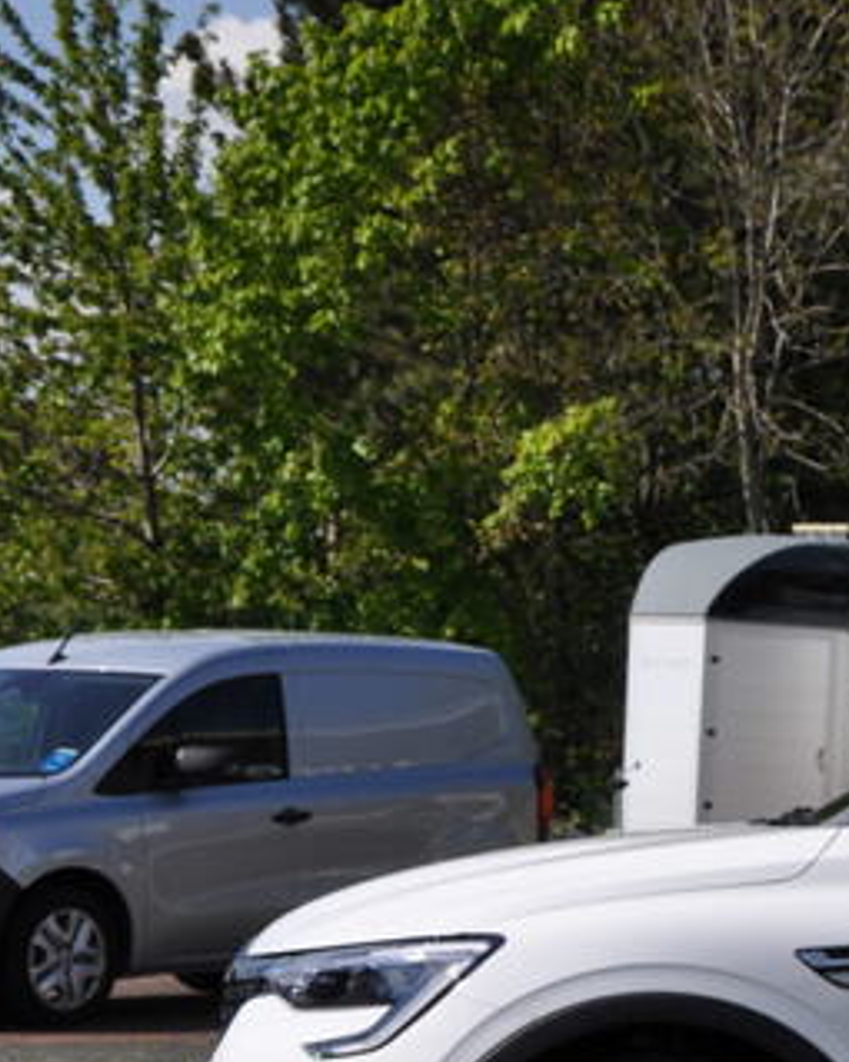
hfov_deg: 10.5
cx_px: 1298
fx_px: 4431
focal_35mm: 141
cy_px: 846
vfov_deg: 13.6
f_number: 11
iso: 200
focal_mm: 40
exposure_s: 1/500
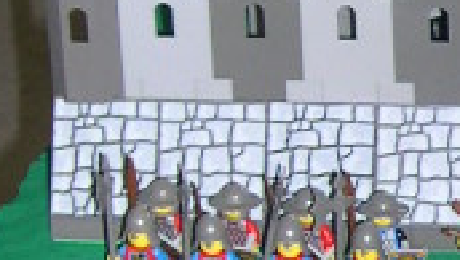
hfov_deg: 8.5
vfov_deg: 4.9
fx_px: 3002
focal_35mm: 246
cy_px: 198
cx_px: 778
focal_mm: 8
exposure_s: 1/60
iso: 100
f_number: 2.8
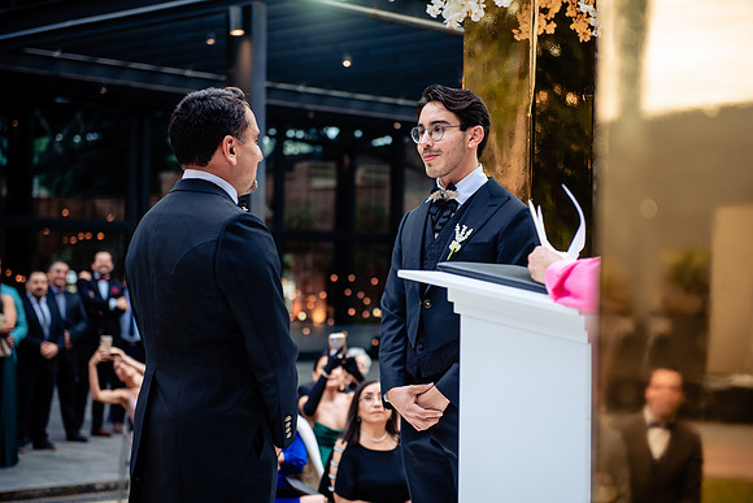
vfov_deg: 19.0
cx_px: 376
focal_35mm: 72
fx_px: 1499
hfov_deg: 28.2
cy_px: 252
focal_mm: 70
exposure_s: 1/160
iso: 320
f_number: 2.8
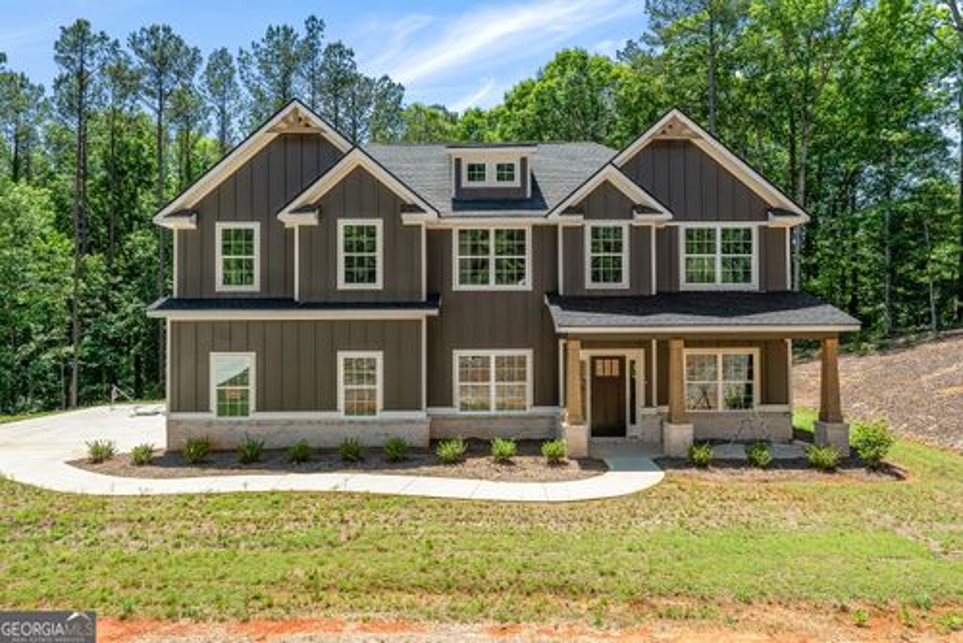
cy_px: 322
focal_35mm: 21
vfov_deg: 59.6
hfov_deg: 81.2
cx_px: 482
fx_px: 562
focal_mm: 21
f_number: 7.1
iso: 640
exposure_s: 1/1000
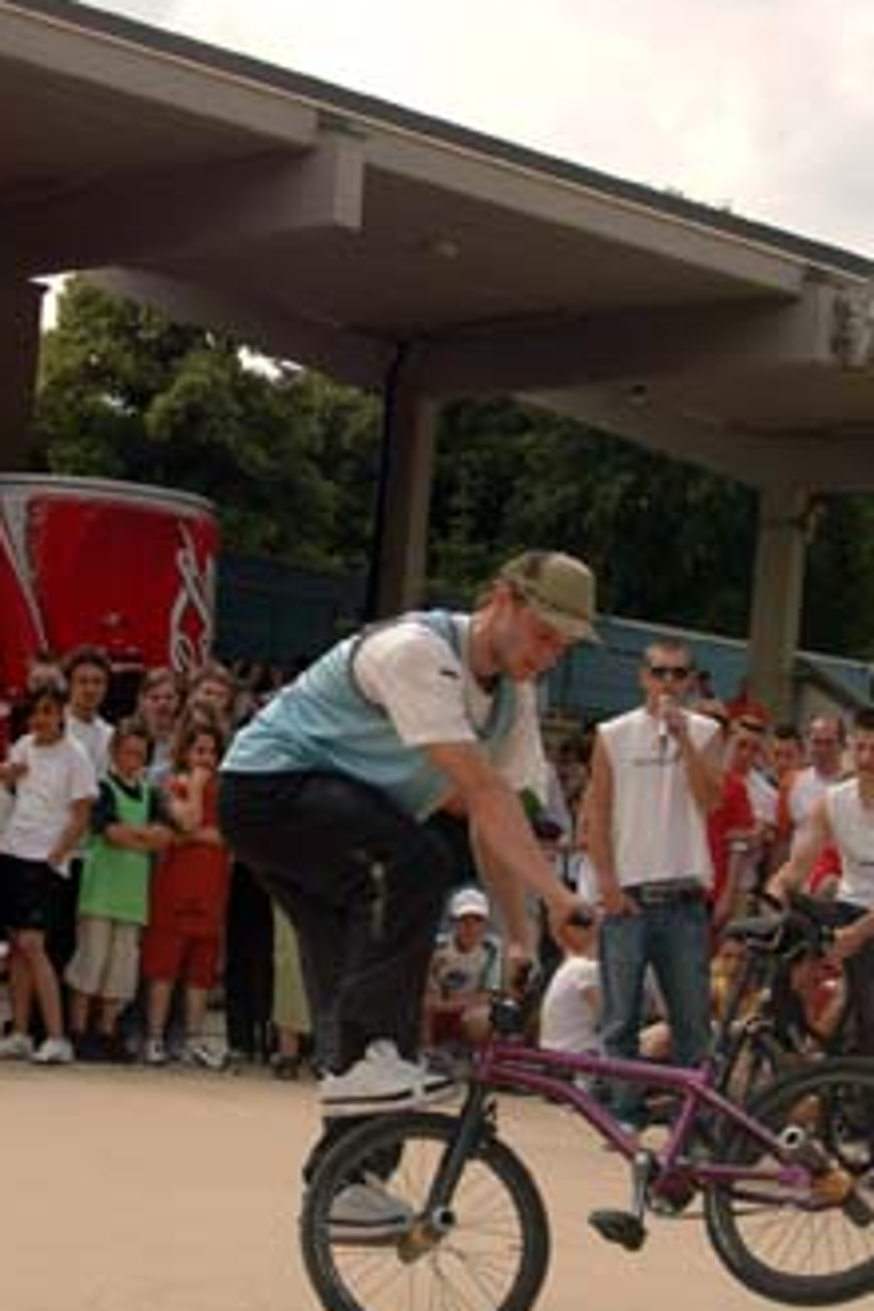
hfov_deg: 15.2
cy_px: 683
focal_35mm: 90
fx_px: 3277
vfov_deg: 22.6
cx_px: 427
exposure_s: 1/500
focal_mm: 36
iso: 200
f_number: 11
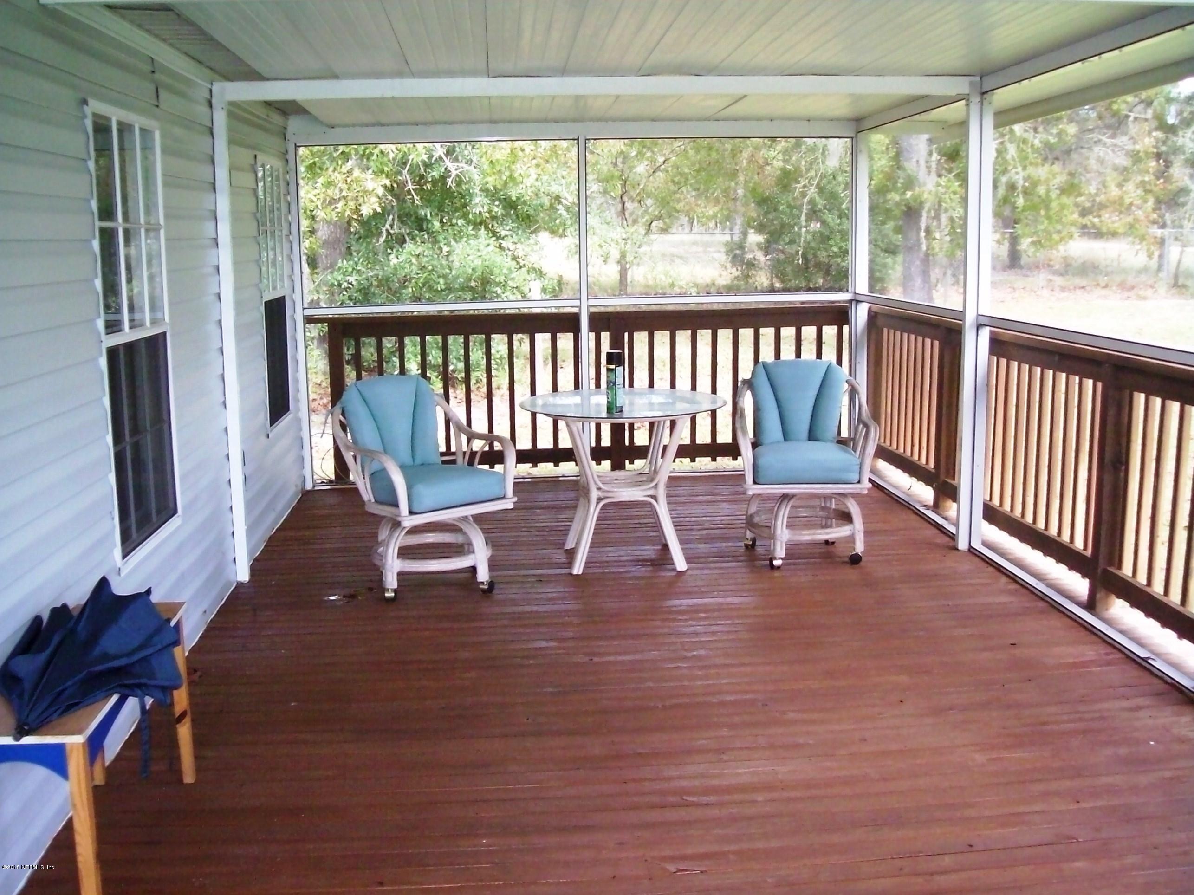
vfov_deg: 39.6
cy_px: 448
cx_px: 597
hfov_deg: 51.4
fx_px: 1242
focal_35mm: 36
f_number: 2.7
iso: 160
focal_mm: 6
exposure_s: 1/124
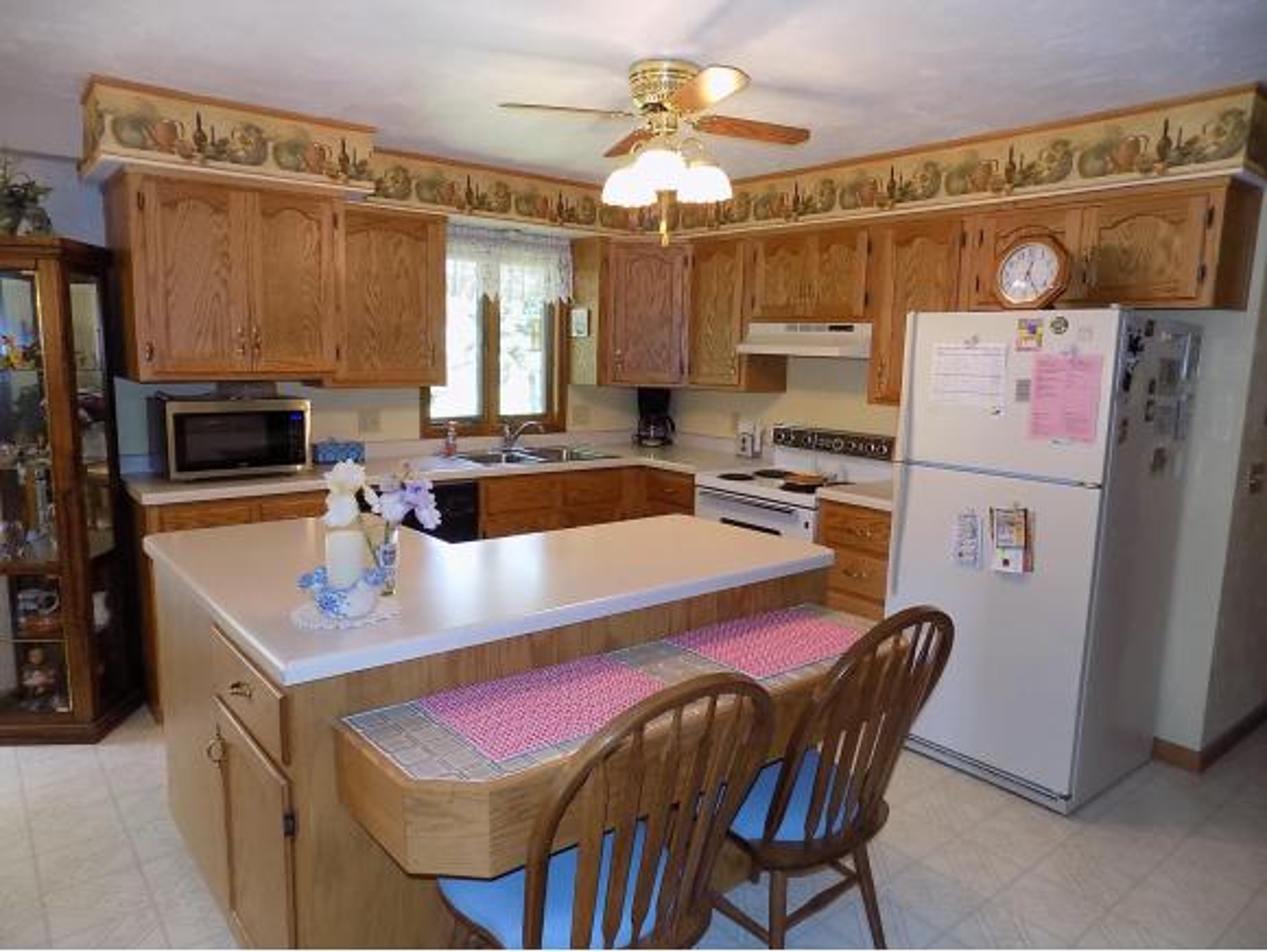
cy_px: 476
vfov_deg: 59.0
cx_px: 634
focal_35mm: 23
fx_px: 843
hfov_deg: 73.9
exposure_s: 1/30
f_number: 3.1
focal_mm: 4
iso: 320
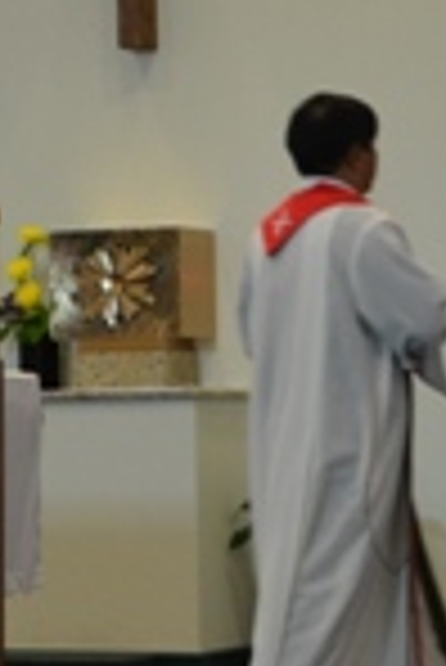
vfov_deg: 11.3
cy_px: 36
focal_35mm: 181
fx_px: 3355
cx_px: -95
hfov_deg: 7.5
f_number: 4
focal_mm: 28
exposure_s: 1/60
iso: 720
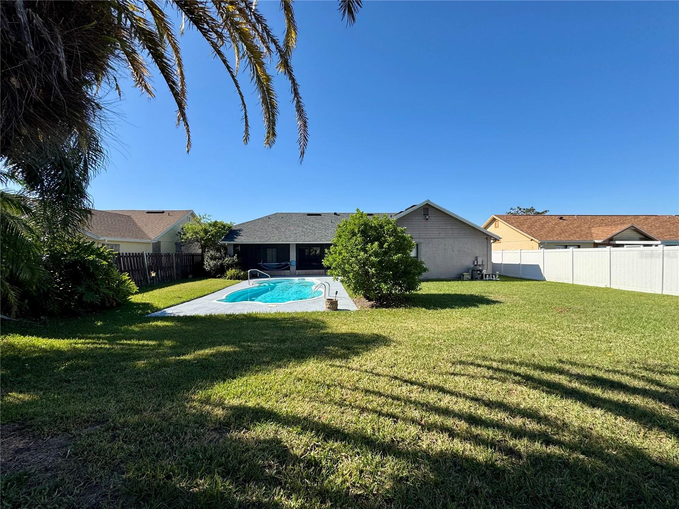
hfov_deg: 102.1
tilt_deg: -1.4
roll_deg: +0.1
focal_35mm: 14
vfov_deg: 85.7
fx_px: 275
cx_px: 340
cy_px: 254
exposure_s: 1/1637
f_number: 2.2
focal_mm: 2.22
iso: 50
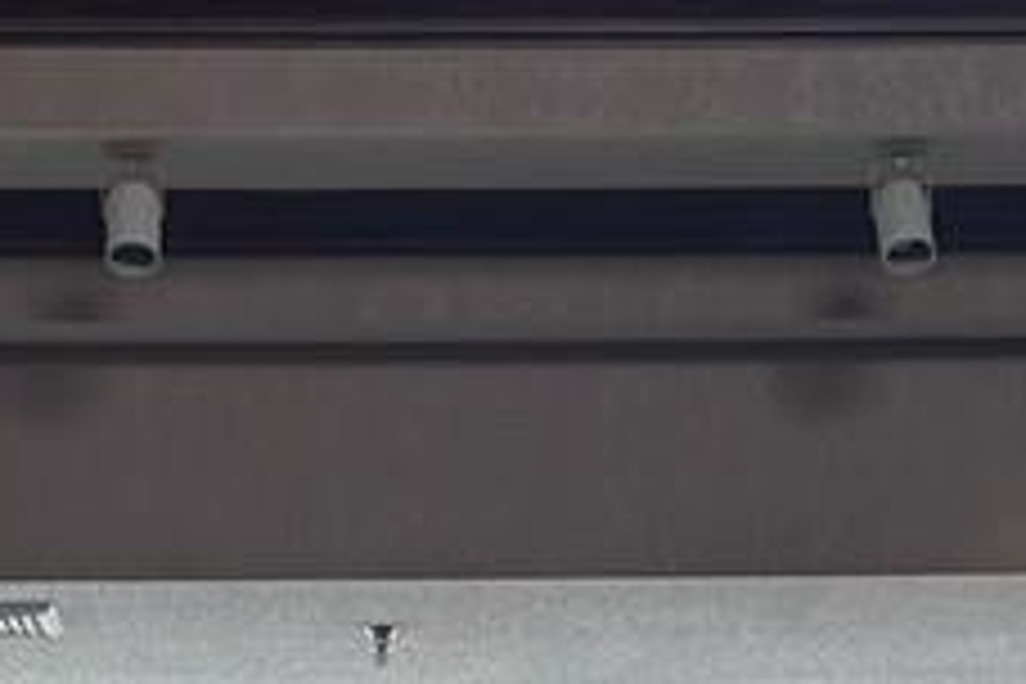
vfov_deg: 7.1
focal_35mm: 190
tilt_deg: +0.6
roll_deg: +0.6
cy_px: 1089
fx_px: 5415
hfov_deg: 10.8
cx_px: 459
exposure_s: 1/120
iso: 64
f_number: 1.6
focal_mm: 5.96
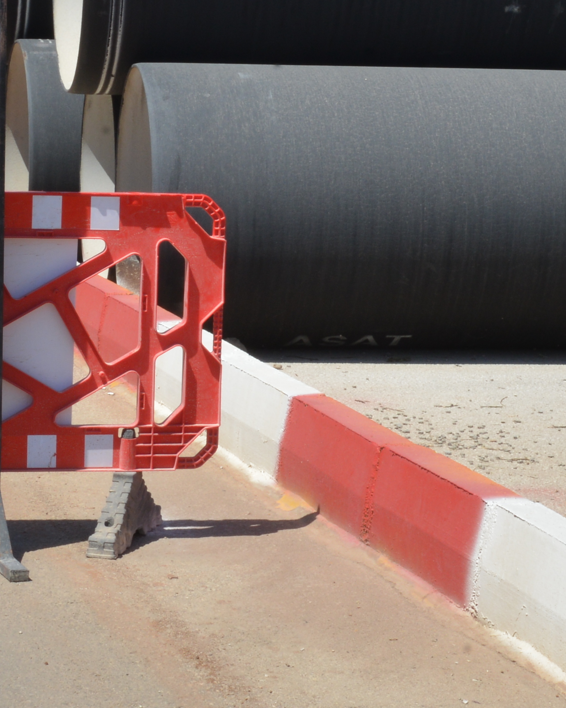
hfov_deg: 13.1
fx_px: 2471
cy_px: 289
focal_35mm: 118
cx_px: 262
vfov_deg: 16.3
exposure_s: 1/100
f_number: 20
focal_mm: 31
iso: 250
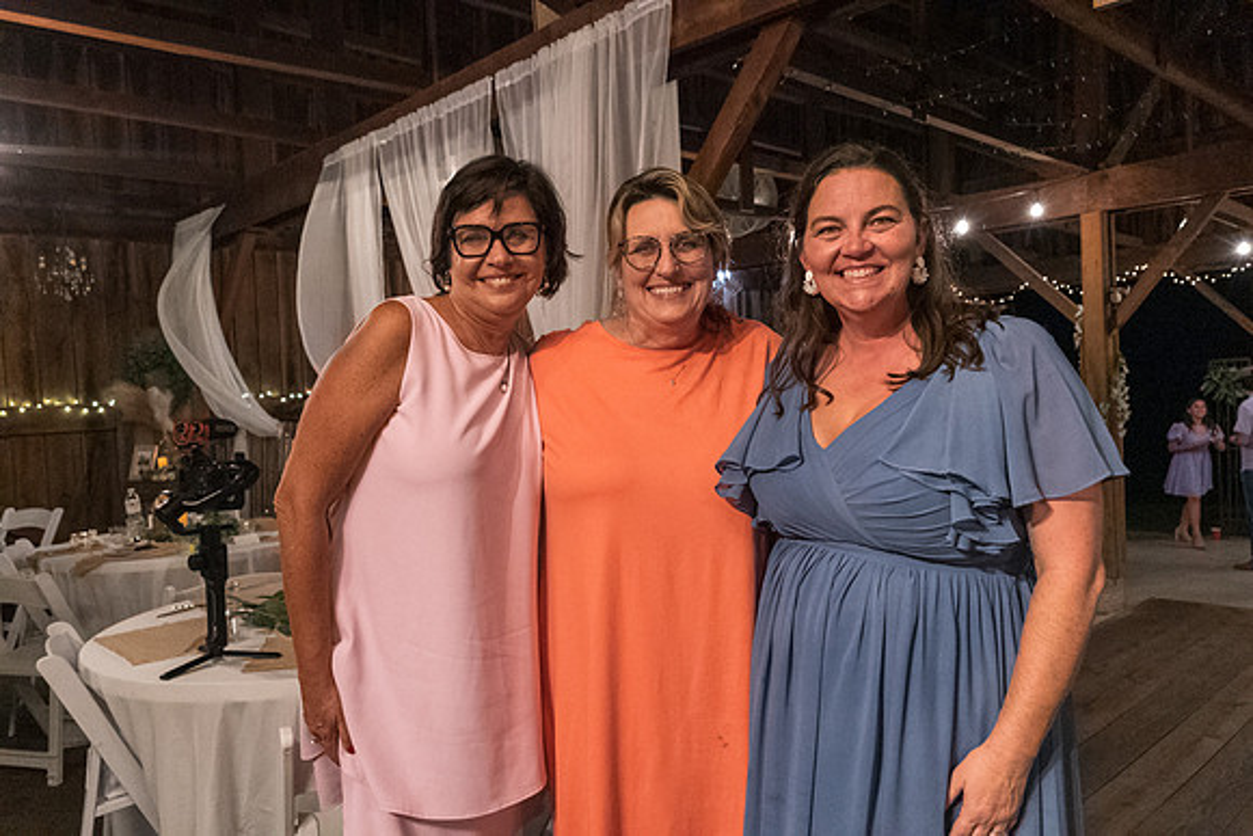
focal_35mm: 26
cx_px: 626
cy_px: 418
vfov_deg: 49.6
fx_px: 905
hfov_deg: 69.4
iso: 16000
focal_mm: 26
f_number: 6.3
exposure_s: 1/200
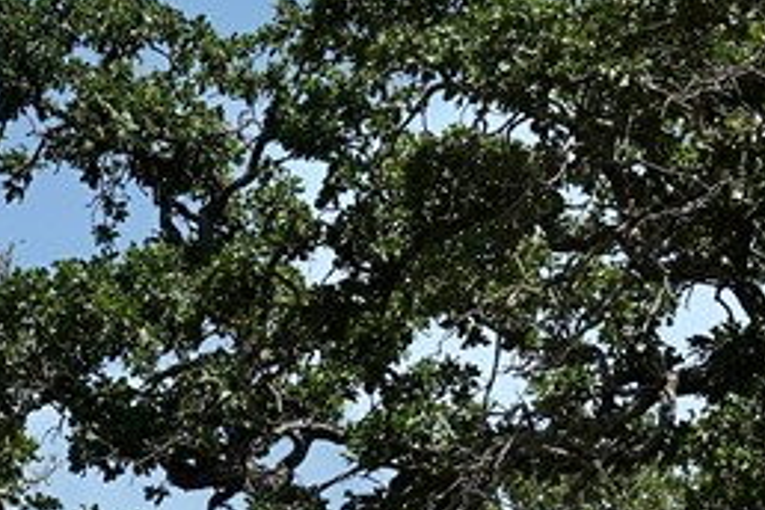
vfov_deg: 5.9
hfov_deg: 8.8
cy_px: 955
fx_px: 4823
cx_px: -415
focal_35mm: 227
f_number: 4
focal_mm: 19.68
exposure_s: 1/640
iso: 100
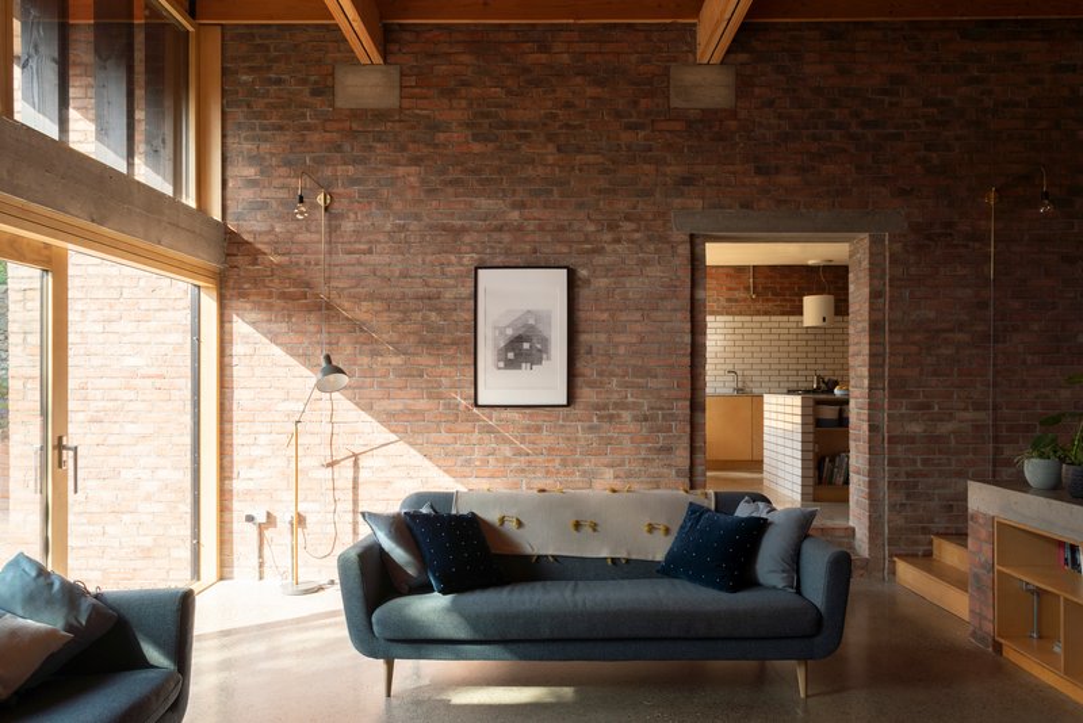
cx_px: 542
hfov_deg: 73.7
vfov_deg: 53.2
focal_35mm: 24
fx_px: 722
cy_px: 362
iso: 100
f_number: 14
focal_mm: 24
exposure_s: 1/15
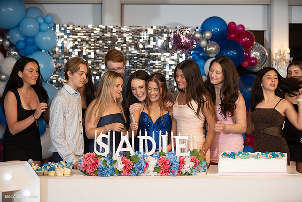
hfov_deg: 21.5
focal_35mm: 95
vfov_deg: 14.4
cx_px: 151
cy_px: 101
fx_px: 797
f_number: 2.8
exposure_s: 1/125
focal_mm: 95
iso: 800
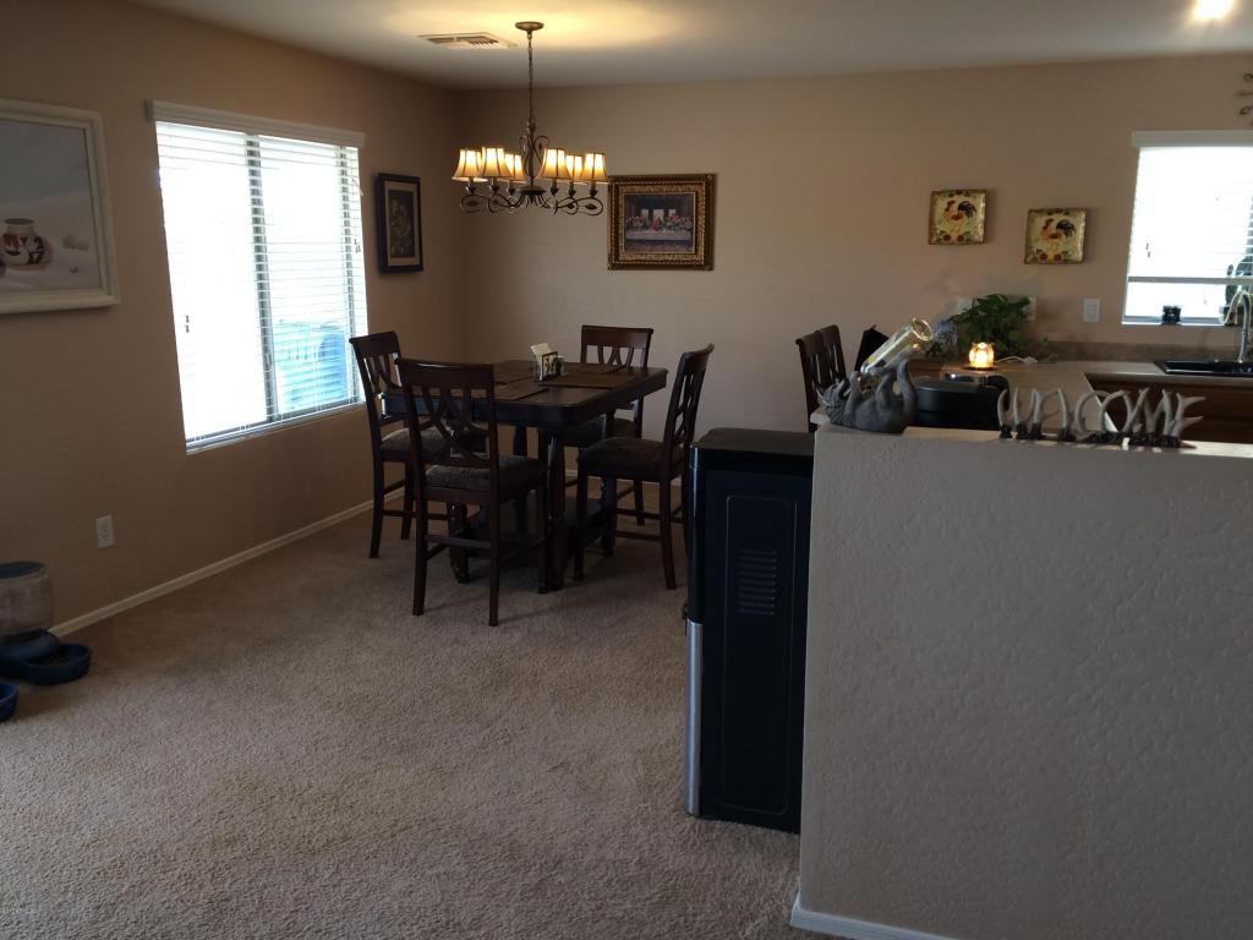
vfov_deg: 48.2
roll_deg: +0.0
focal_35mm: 29
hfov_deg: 61.7
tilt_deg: -13.9
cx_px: 626
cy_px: 470
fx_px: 1050
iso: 40
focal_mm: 4.15
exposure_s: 1/30
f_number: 2.2
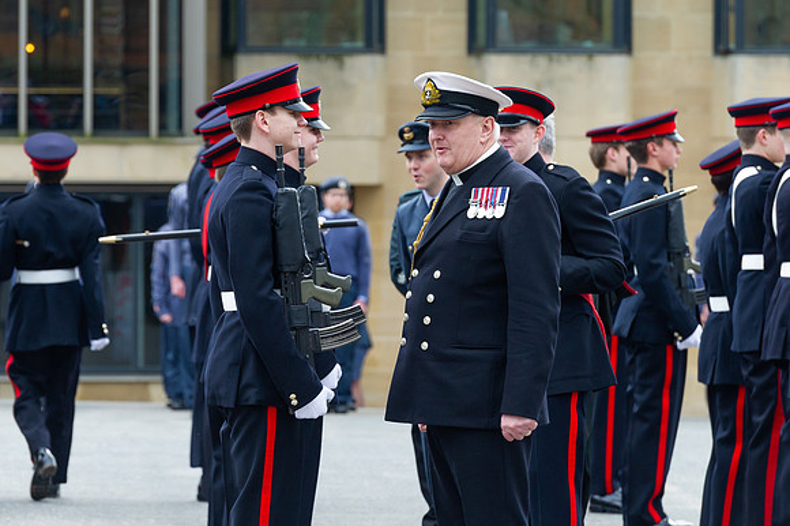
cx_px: 403
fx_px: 5489
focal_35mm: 250
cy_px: 238
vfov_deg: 5.5
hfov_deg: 8.2
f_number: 6.3
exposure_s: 1/250
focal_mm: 200
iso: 720
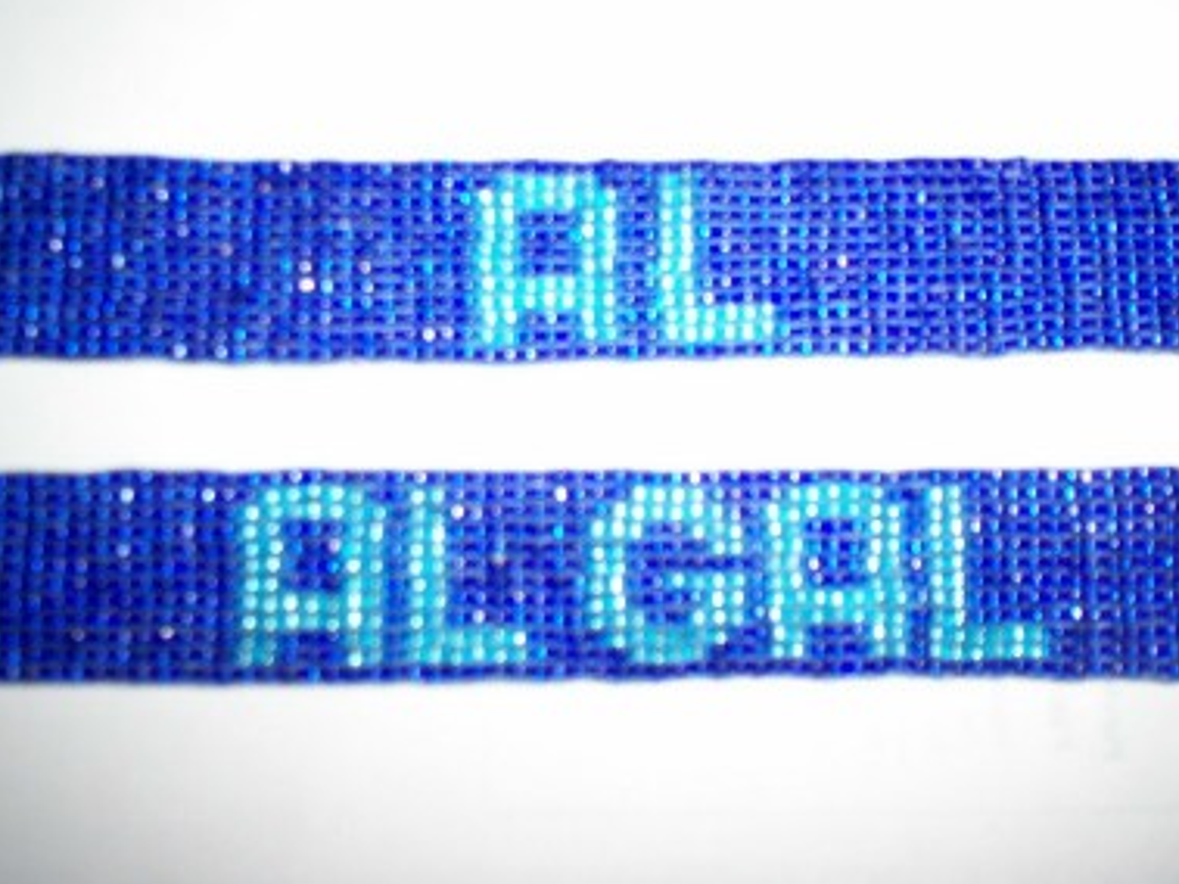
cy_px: 436
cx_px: 607
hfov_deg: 49.0
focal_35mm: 38
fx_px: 1294
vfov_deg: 37.7
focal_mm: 5.9
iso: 140
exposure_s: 1/64
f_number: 4.5
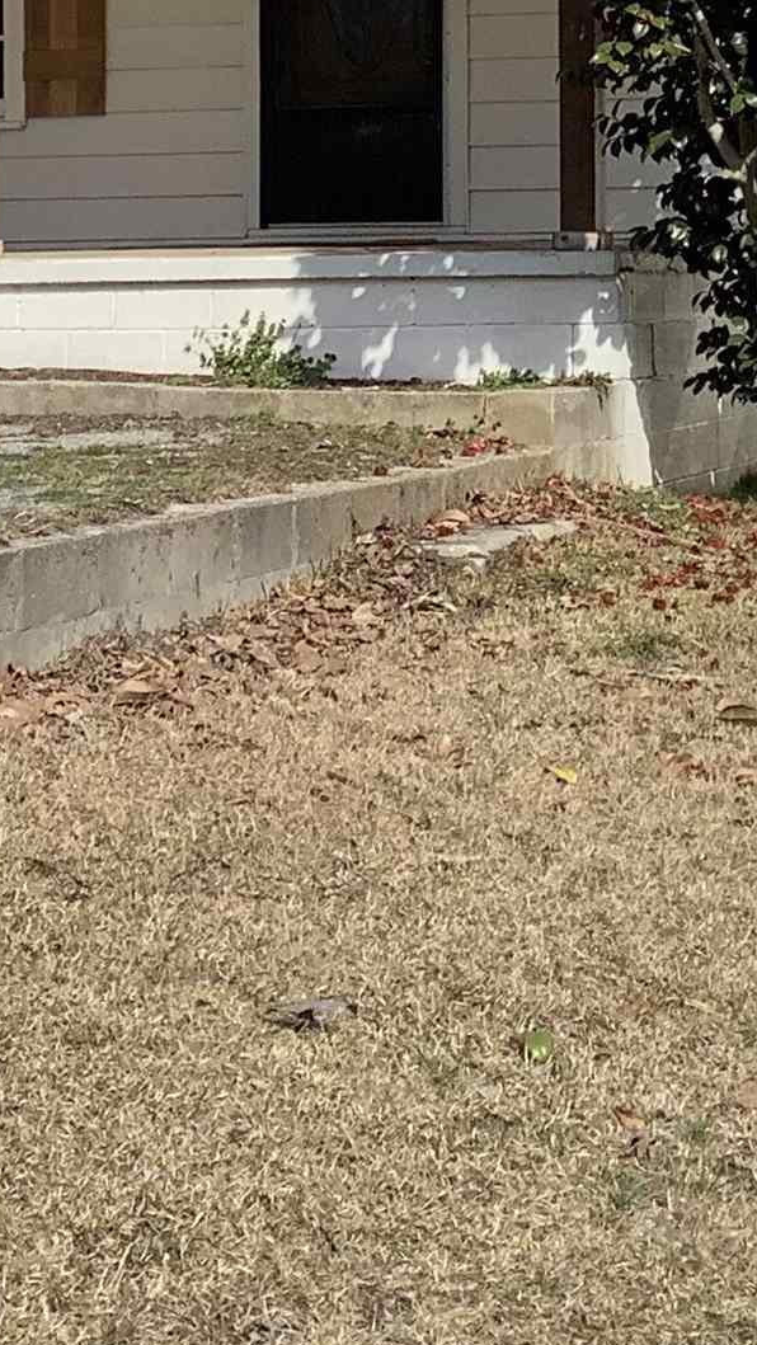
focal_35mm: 98
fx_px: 3496
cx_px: 758
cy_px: 41
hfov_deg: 12.2
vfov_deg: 21.1
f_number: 2.4
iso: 25
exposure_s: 1/1631
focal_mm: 3.3
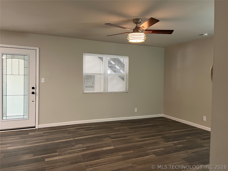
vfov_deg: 53.1
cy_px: 86
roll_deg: -1.4
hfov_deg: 67.3
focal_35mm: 26
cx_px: 114
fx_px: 171
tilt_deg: -2.0
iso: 250
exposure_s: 1/60
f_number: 1.6
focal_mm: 5.1
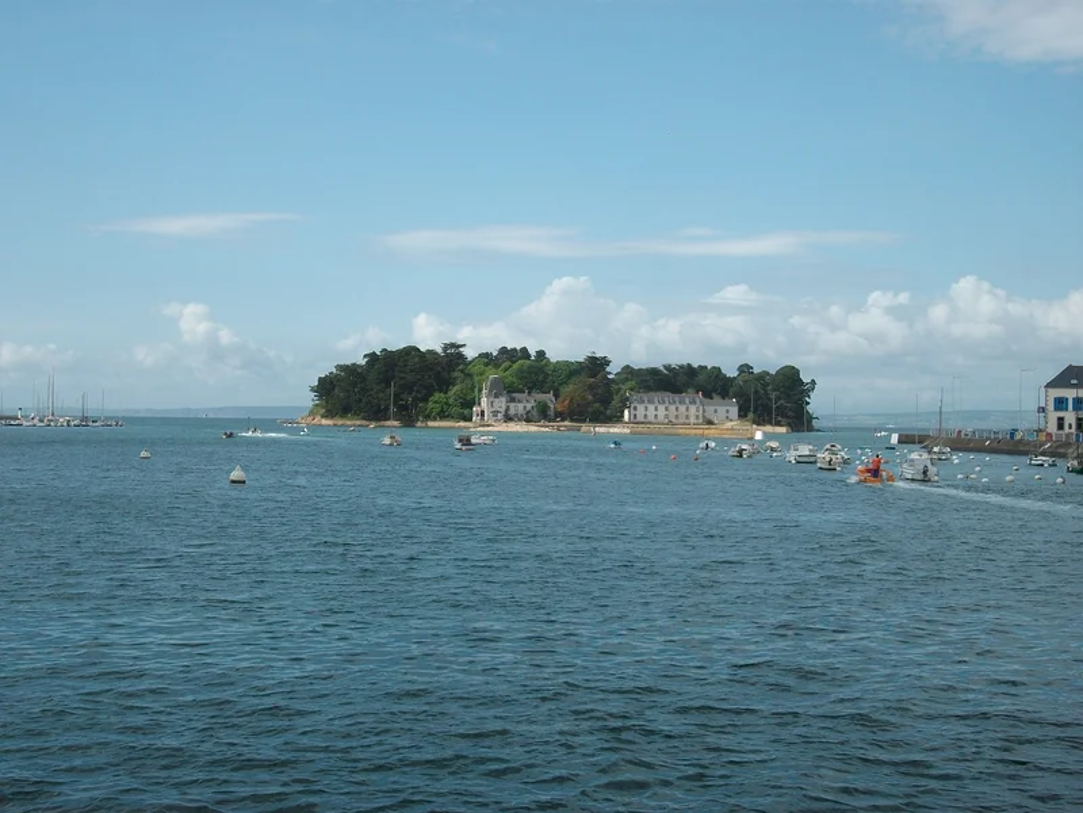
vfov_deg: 29.1
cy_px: 406
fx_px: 1564
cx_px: 542
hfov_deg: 38.2
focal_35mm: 50
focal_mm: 8.8
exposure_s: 1/287
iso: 80
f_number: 7
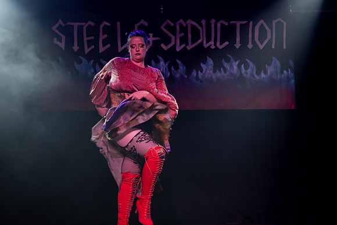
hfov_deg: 30.3
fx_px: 622
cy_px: 87
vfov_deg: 20.4
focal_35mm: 67
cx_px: 189
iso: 4000
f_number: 4
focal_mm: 52
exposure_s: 1/160
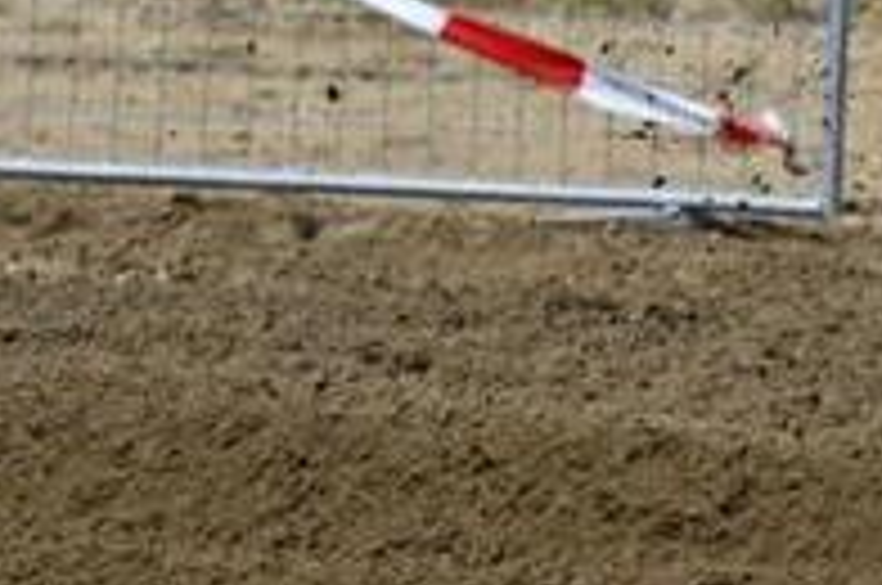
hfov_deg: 1.9
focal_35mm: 1061
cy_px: 425
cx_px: 1976
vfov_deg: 1.3
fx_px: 25952
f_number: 9
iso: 1600
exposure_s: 1/5000
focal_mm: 210
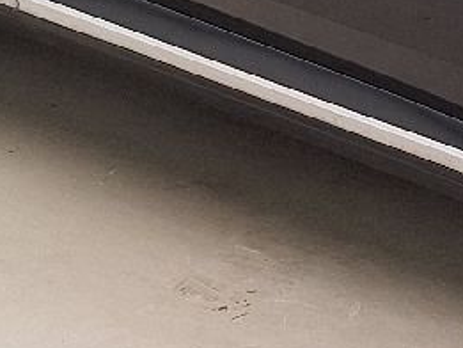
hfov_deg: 11.1
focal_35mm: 169
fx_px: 2261
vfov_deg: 8.7
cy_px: 4
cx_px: 757
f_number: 1.8
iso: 64
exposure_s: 1/100
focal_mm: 5.54
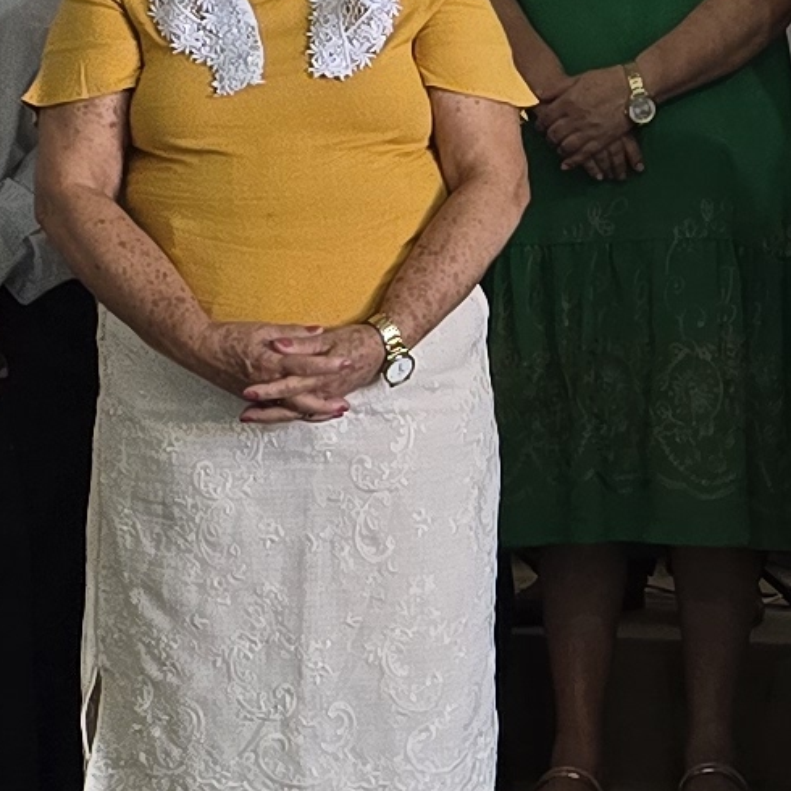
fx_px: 4292
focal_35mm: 166
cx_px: 1166
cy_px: 231
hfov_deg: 10.2
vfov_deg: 10.5
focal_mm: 6.3
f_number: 1.7
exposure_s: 1/120
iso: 160
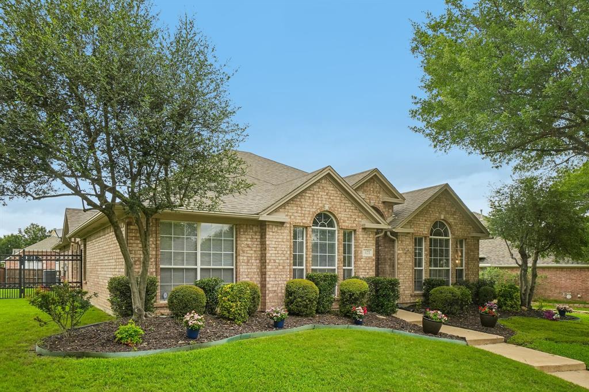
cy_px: 196
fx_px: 393
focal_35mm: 24
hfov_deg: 73.8
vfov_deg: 53.1
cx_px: 294
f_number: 8
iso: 400
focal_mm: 16
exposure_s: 1/250
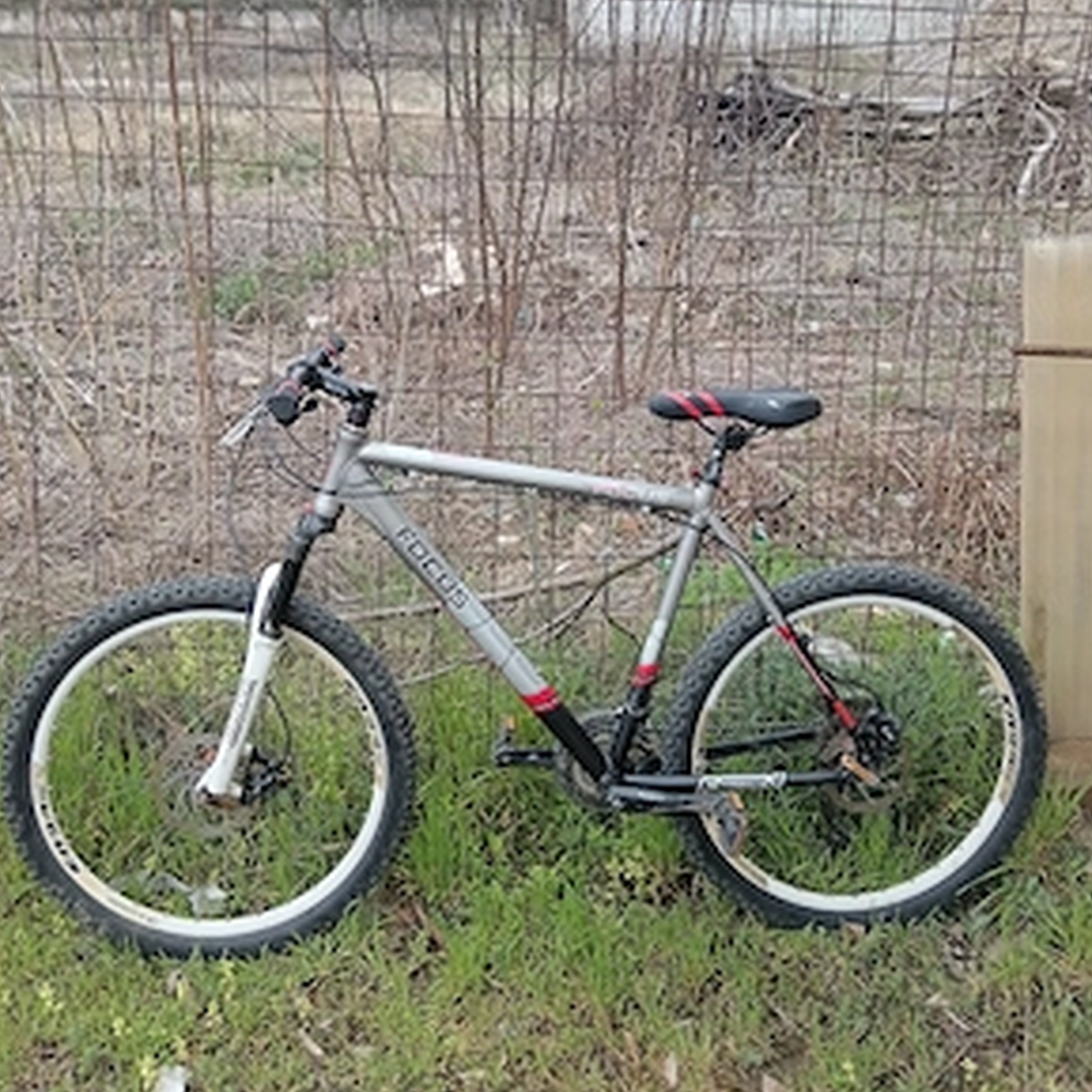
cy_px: 348
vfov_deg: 48.7
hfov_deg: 49.7
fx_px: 1178
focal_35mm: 33
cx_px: 548
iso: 393
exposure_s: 1/100
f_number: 1.9
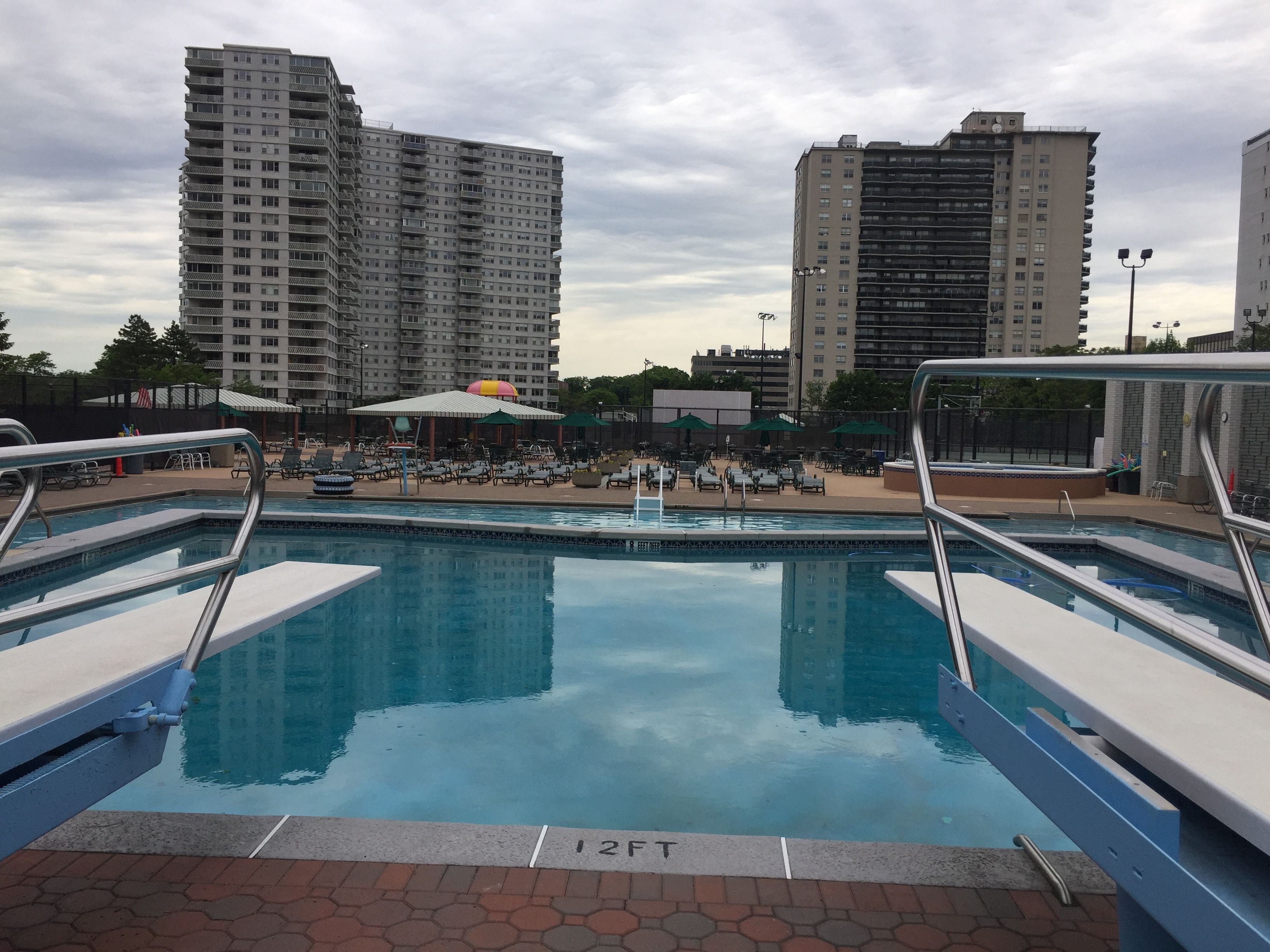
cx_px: 635
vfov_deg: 48.2
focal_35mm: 29
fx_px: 1064
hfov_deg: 61.7
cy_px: 476
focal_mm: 4.15
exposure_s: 1/1883
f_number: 2.2
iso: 32
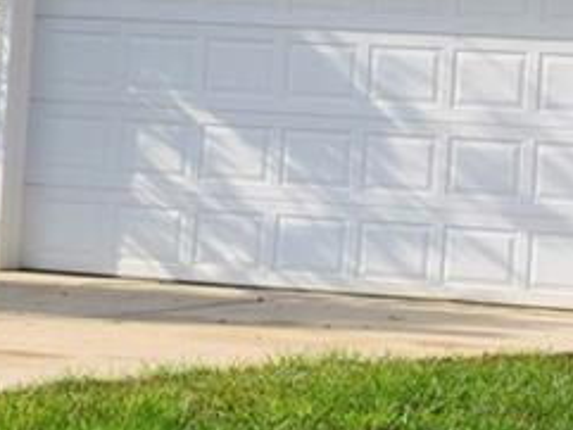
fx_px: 3445
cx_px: 1072
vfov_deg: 7.1
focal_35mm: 208
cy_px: -107
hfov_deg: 9.0
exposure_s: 1/500
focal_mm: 34
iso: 400
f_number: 11
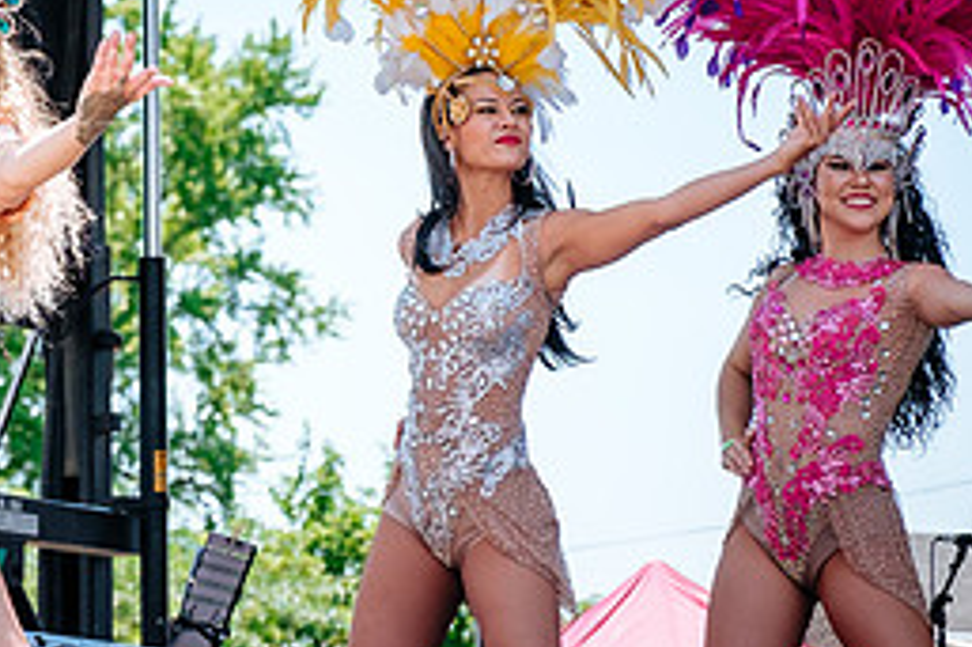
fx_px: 4965
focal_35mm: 184
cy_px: 263
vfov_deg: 7.5
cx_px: 141
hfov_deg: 11.1
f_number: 2.8
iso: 200
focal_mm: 47
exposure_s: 1/2000
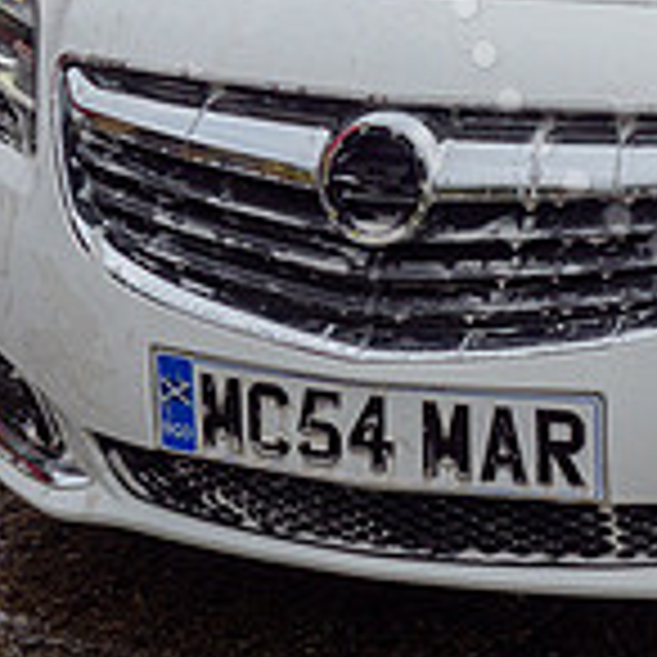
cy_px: -128
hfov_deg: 11.0
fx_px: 3328
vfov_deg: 11.1
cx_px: 864
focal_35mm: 155
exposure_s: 1/1000
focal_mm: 22
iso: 200
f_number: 3.5
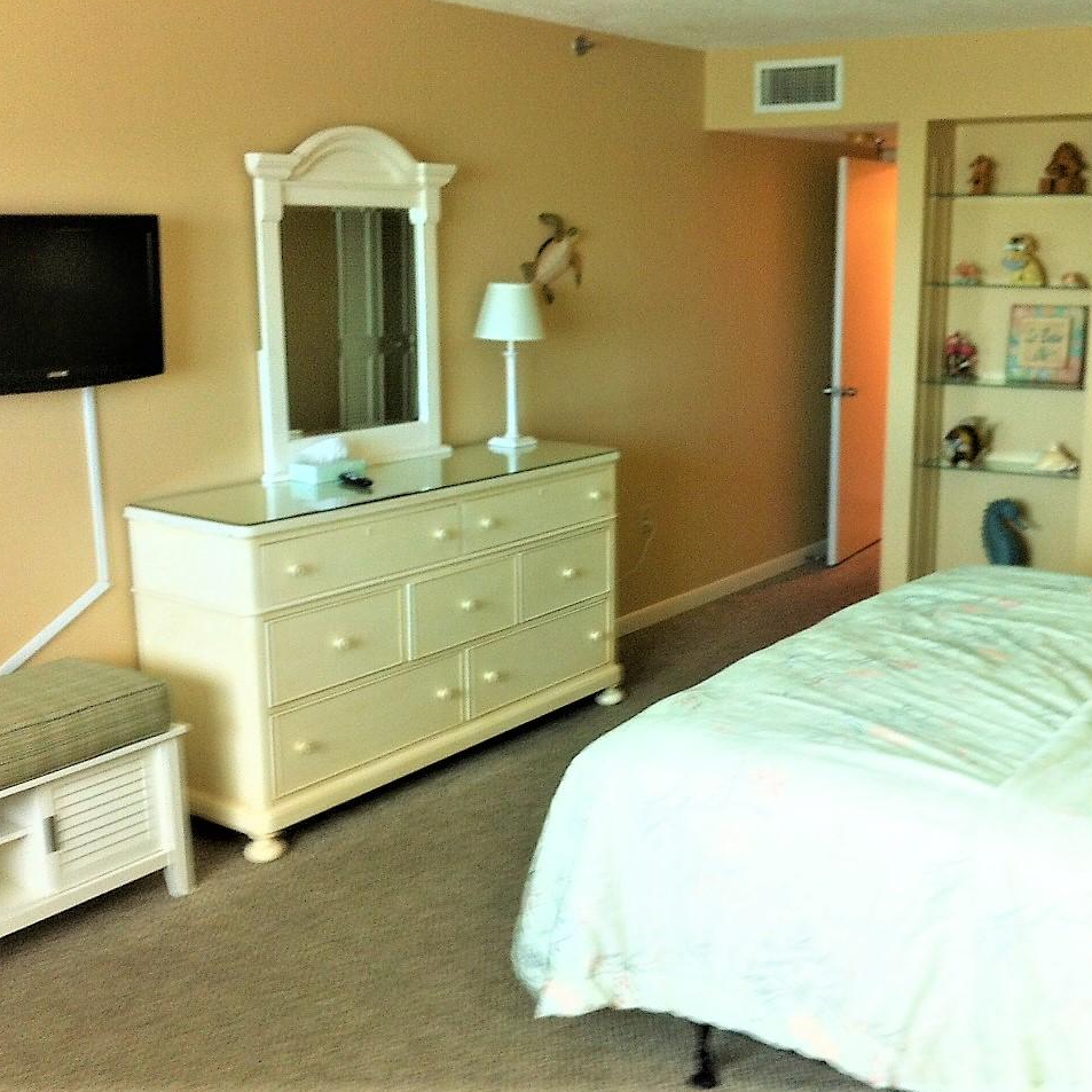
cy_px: 544
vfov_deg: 40.0
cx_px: 657
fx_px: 1499
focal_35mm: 42
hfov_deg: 39.9
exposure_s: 1/17
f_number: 2.8
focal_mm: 3.85
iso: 80
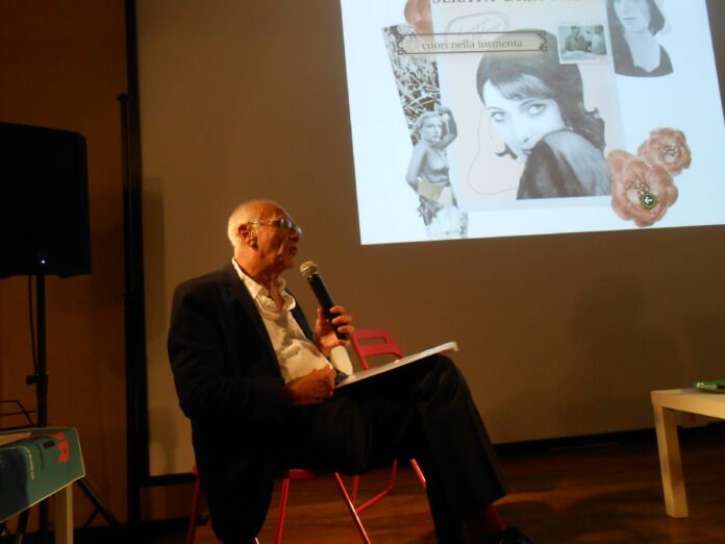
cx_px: 362
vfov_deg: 53.1
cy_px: 272
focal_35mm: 26
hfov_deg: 67.3
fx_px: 545
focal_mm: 4.6
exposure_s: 1/30
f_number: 3.5
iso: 250
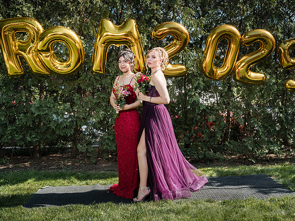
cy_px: 110
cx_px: 150
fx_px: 332
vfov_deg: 36.8
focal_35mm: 39
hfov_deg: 47.9
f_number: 5
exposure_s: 1/250
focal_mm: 35
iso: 100
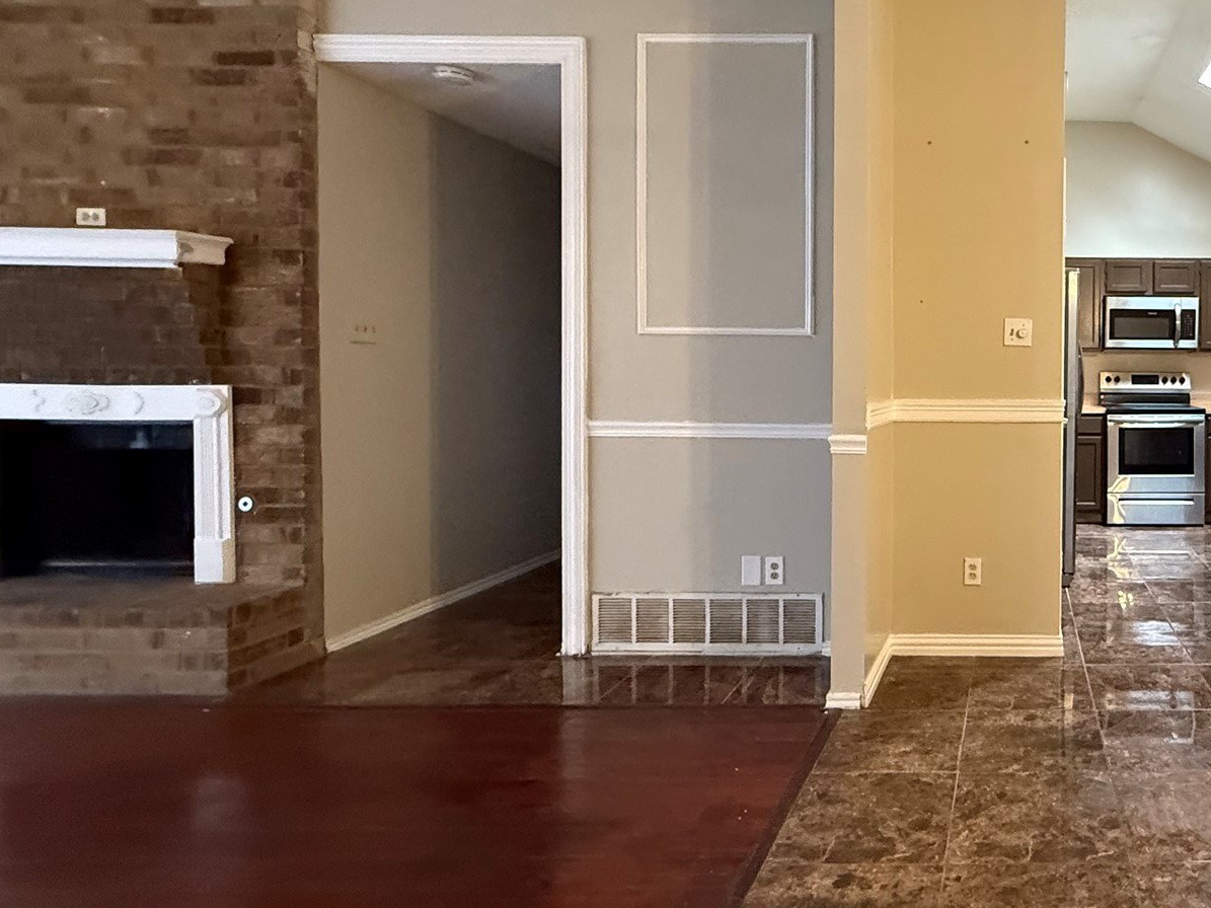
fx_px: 840
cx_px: 1034
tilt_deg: +3.7
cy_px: 385
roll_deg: +0.5
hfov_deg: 62.8
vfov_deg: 56.6
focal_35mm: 24
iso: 800
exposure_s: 1/60
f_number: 2.2
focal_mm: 2.22
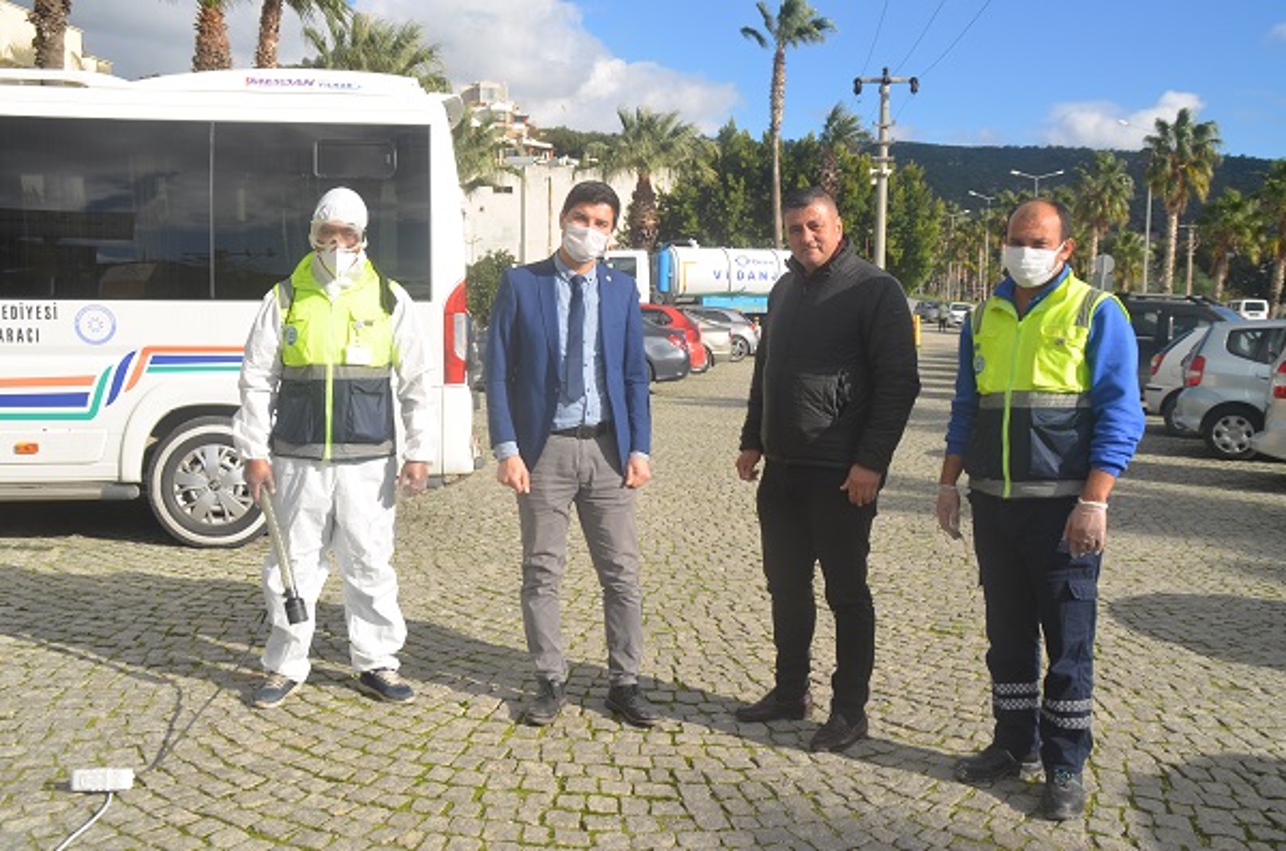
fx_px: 1336
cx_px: 643
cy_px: 426
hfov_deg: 51.4
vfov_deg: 35.3
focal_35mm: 38
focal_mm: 25
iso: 100
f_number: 9
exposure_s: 1/320
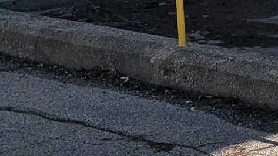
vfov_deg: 6.2
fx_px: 1408
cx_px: 244
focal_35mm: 191
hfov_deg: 11.2
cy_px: -107
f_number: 1.73
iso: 54
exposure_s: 1/3891
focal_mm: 4.38
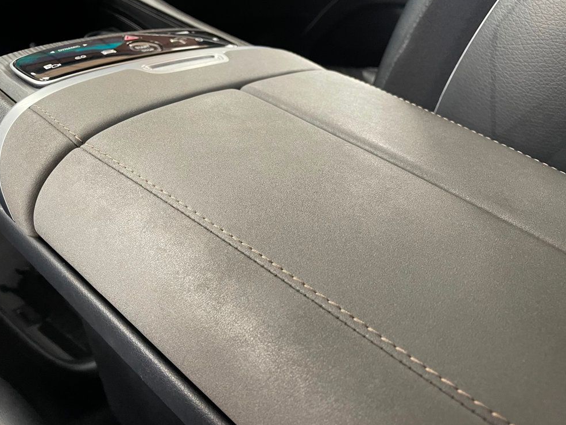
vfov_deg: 51.4
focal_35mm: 27
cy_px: 216
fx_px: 442
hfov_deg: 65.3
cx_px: 285
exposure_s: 1/36
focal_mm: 4.2
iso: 400
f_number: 1.6
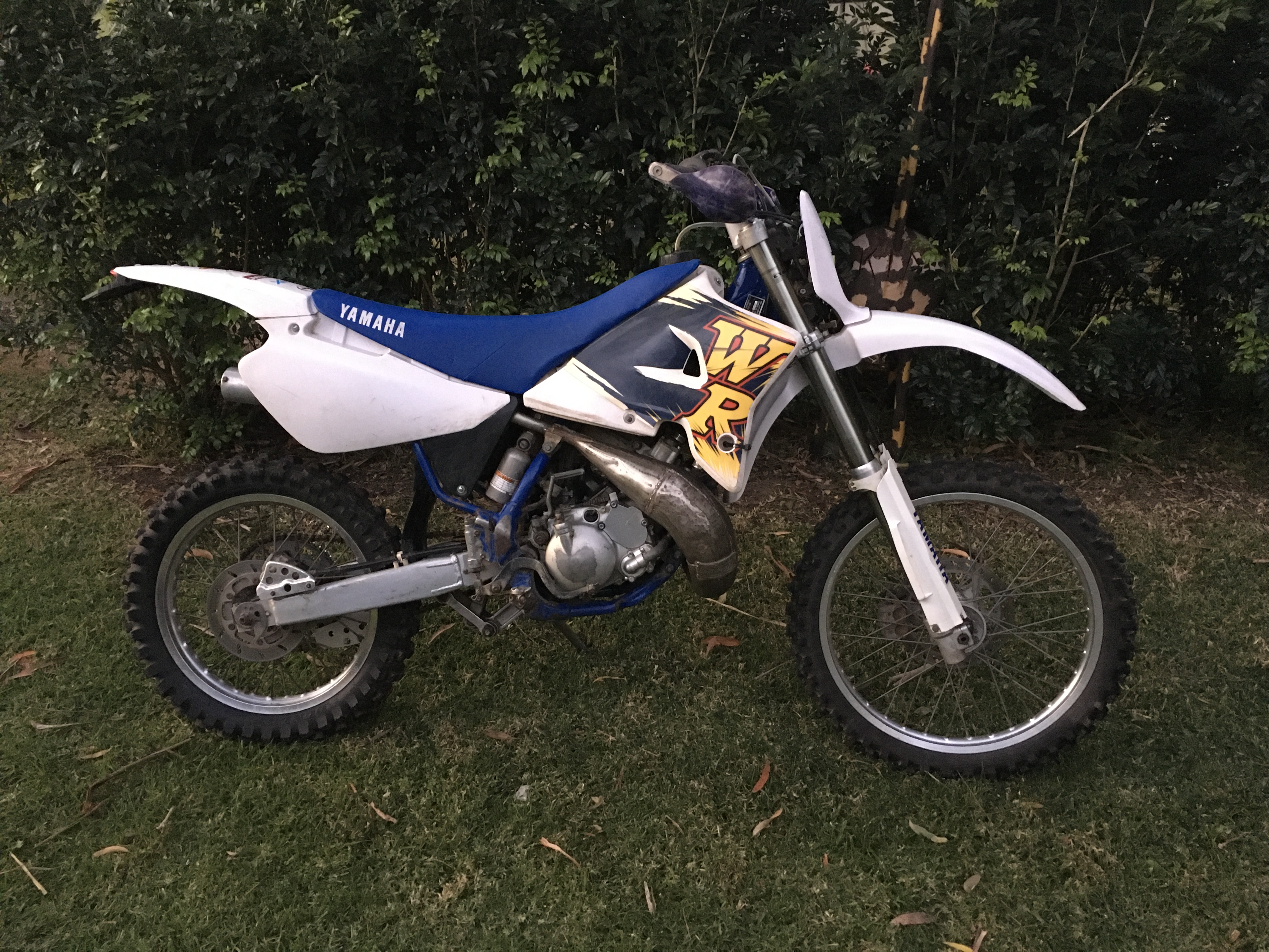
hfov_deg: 61.7
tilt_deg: -24.7
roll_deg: -0.7
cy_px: 476
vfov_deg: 48.2
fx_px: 1063
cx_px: 634
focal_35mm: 29
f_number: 2.2
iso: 320
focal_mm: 4.15
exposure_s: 1/17
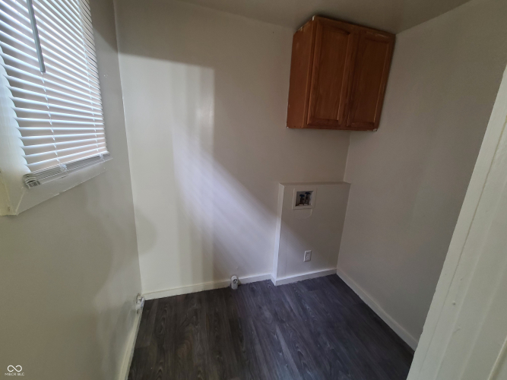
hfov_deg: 106.2
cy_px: 190
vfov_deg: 89.9
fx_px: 190
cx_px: 254
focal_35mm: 13
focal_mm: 2.2
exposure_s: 1/30
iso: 320
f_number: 2.2
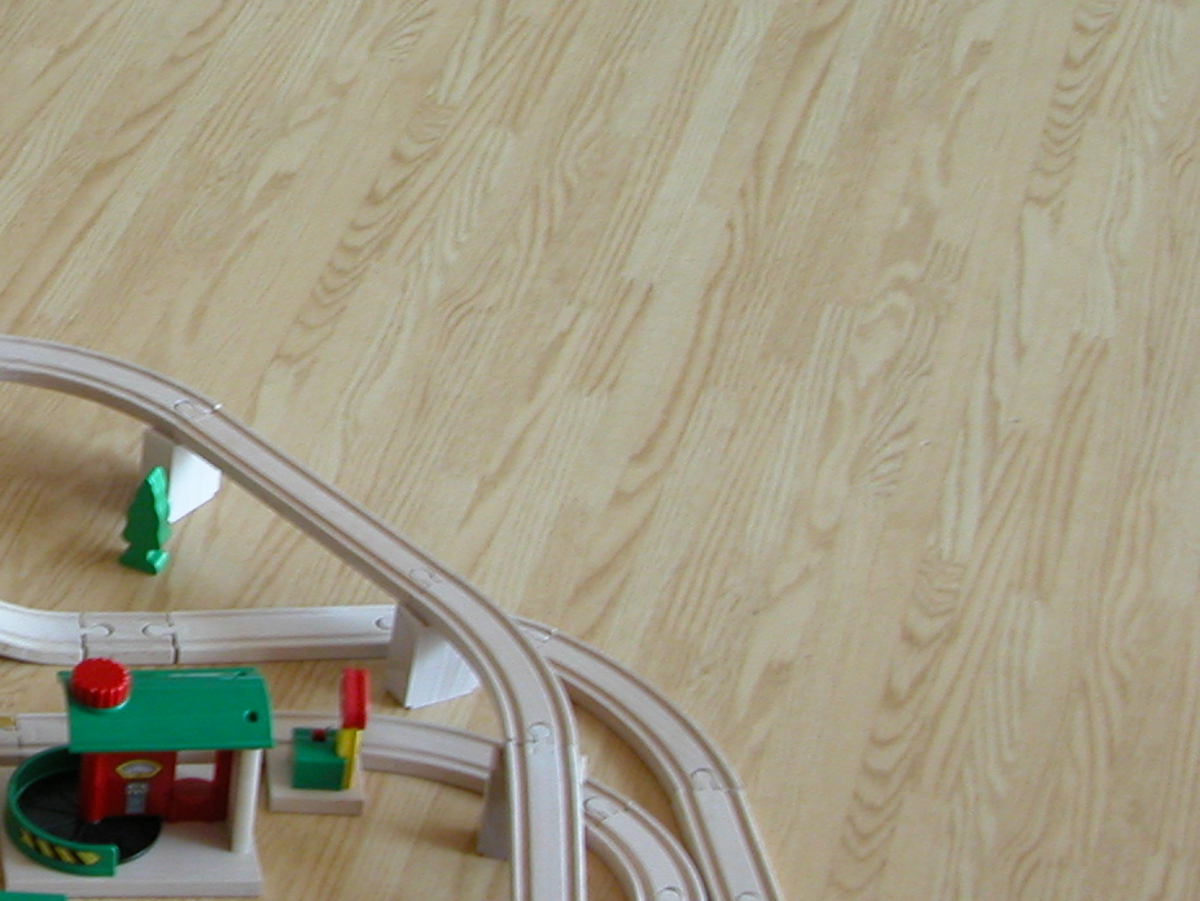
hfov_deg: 17.3
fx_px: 3641
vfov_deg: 14.1
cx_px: -452
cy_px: 331
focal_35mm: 105
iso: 100
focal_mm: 10
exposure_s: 1/12.9
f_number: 2.9
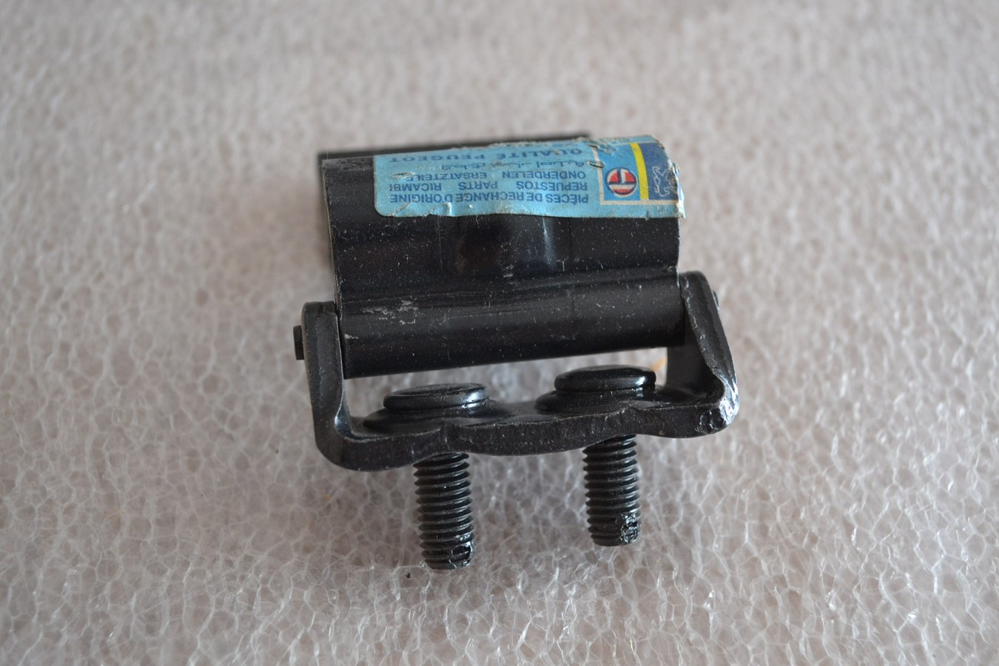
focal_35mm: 48
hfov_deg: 41.1
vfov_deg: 28.1
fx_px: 1332
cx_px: 500
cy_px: 333
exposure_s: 1/60
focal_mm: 32
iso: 1000
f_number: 4.8
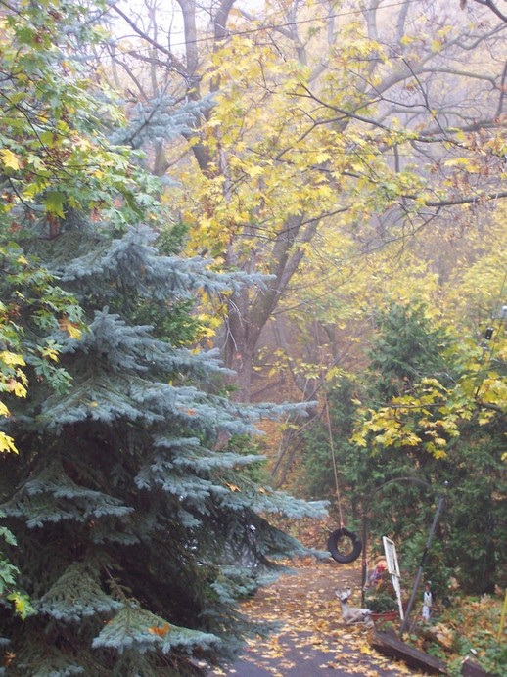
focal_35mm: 82
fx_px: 1603
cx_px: 254
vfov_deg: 23.9
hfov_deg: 18.0
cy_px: 338
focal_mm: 13.5
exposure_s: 1/45
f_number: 4.1
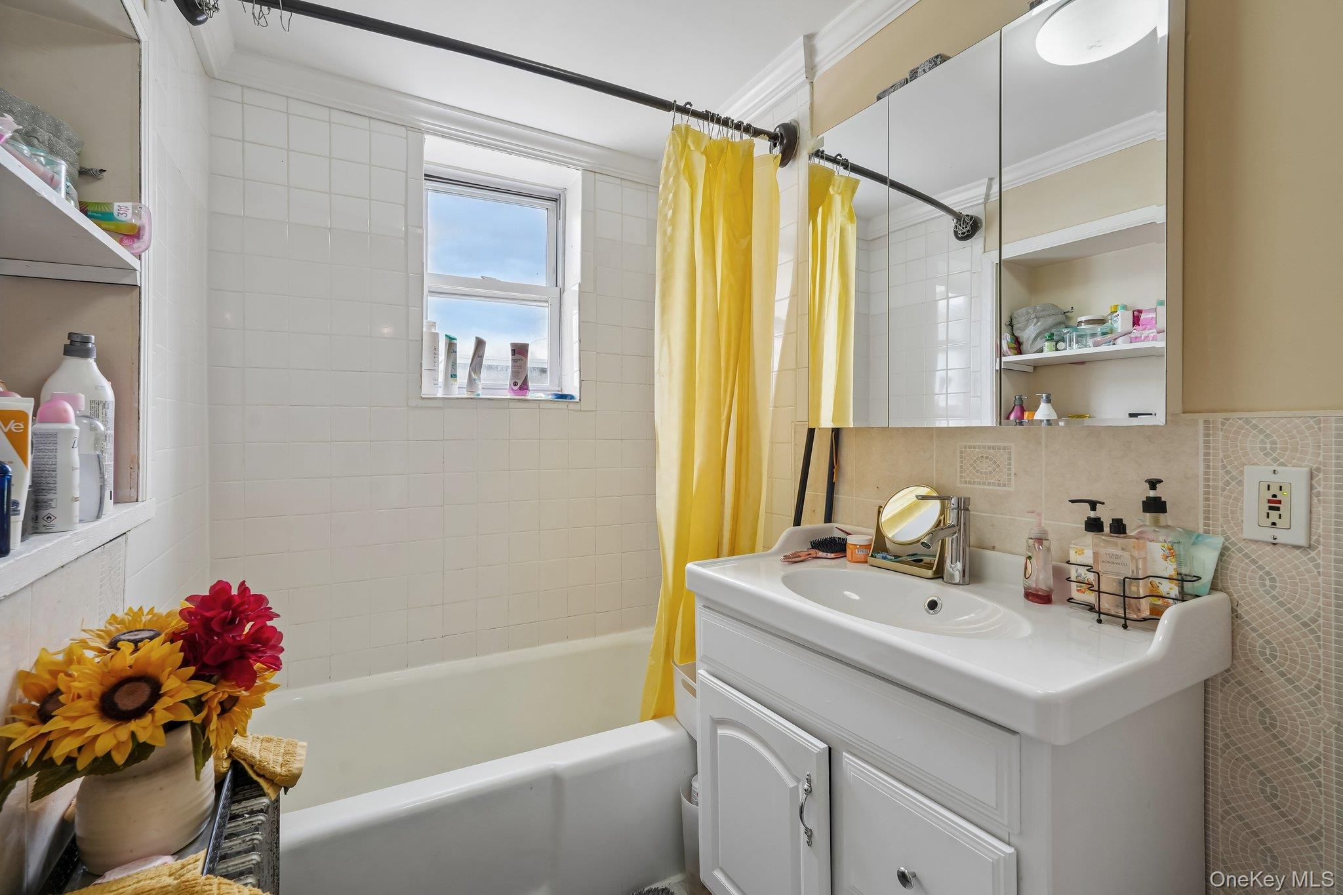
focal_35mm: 16
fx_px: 597
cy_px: 448
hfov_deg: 96.7
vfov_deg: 73.7
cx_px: 672
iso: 400
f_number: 8
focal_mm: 16
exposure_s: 1/20
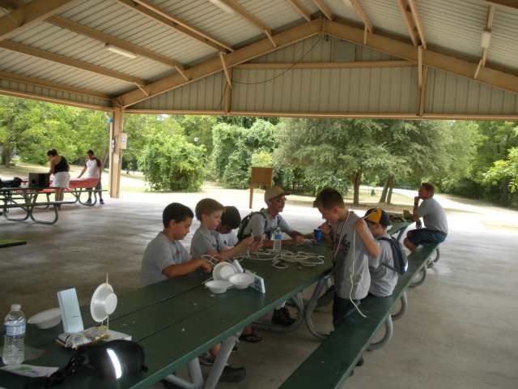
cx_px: 259
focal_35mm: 36
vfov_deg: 39.7
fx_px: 539
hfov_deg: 51.4
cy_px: 194
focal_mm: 6.3
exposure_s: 1/150
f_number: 3.5
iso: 88
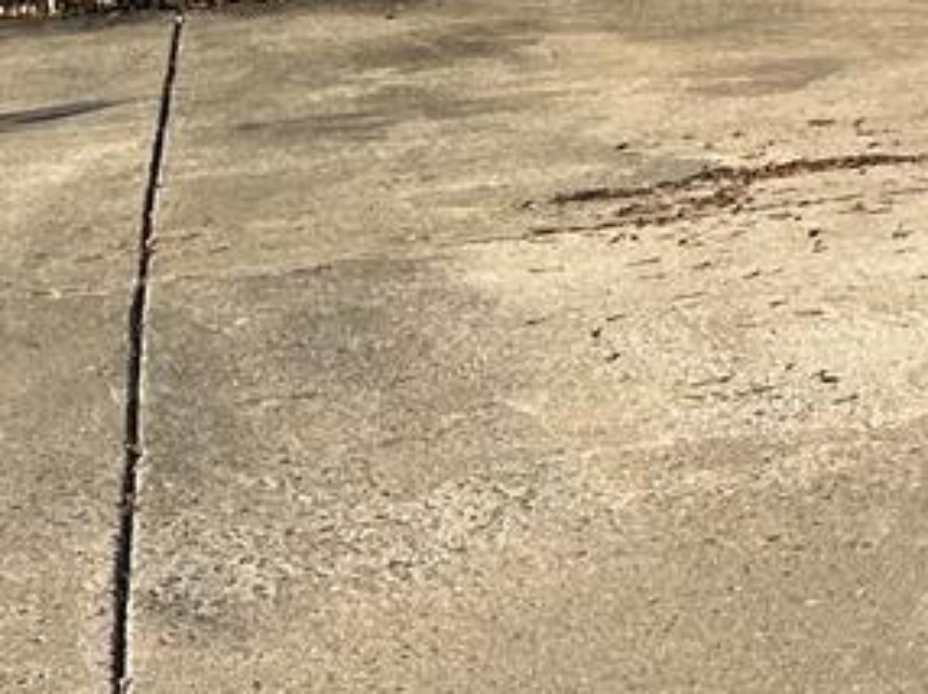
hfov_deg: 12.3
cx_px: 2155
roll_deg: +2.4
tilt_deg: +4.5
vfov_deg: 10.4
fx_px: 3509
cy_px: -694
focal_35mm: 131
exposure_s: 1/3356
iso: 50
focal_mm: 5.7
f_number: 1.5
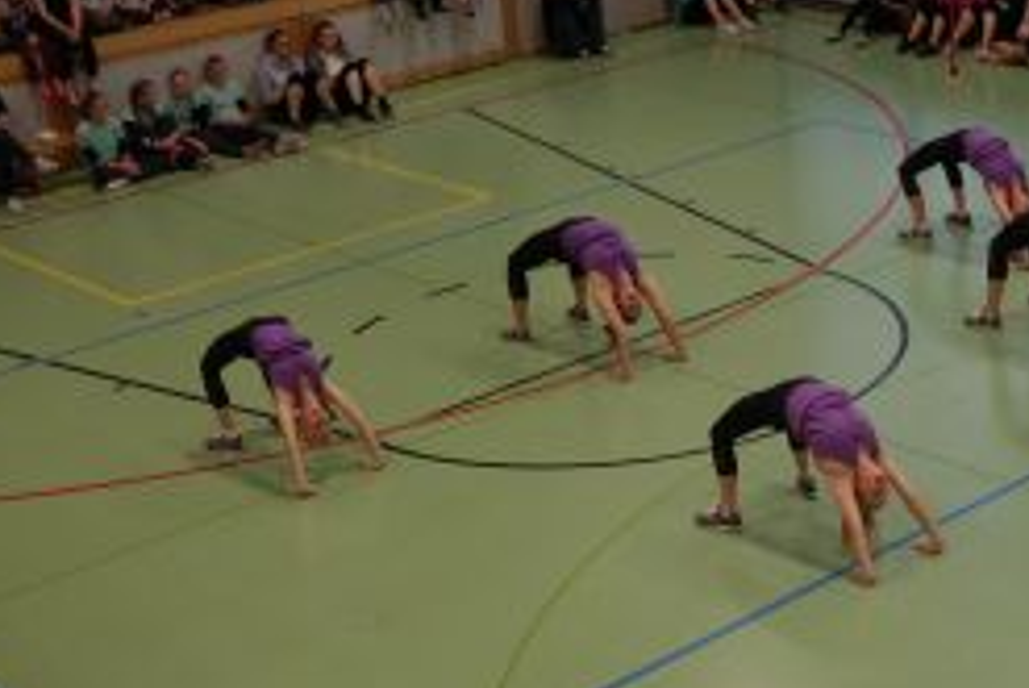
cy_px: 394
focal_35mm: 70
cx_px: 908
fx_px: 2002
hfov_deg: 27.9
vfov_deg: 19.5
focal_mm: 18
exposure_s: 1/40
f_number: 3.5
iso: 200
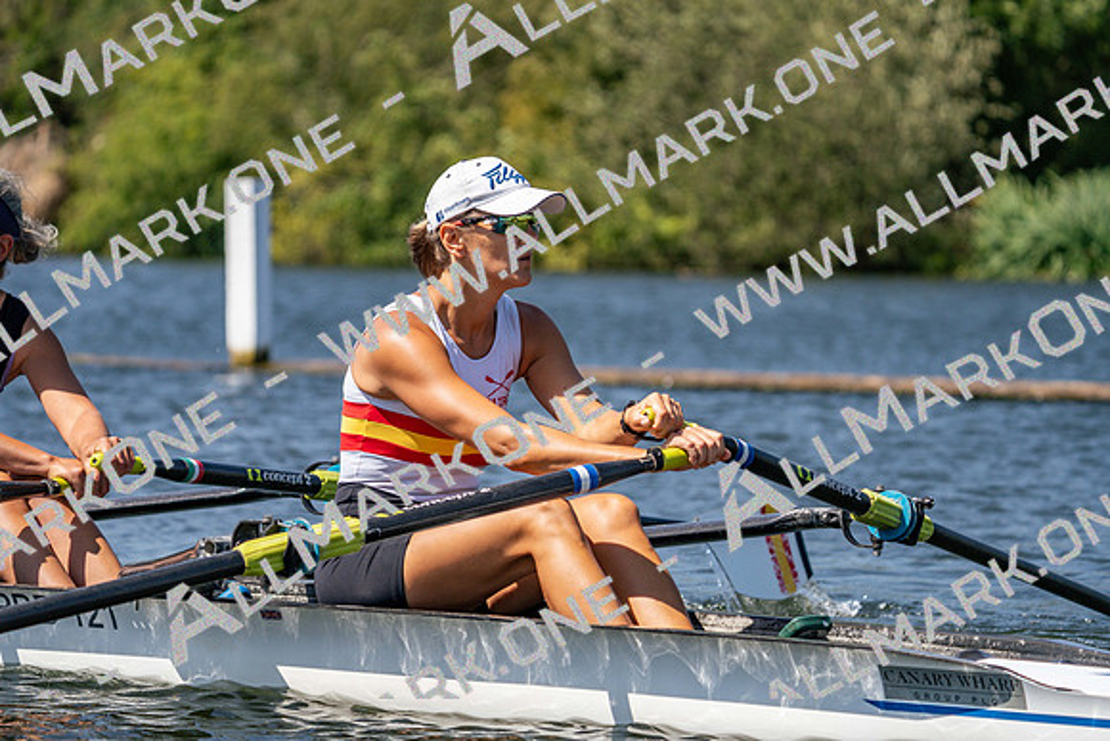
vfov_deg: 6.9
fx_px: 6168
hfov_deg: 10.3
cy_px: 370
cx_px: 555
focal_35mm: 200
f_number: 5.6
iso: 250
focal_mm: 200
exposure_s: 1/2000
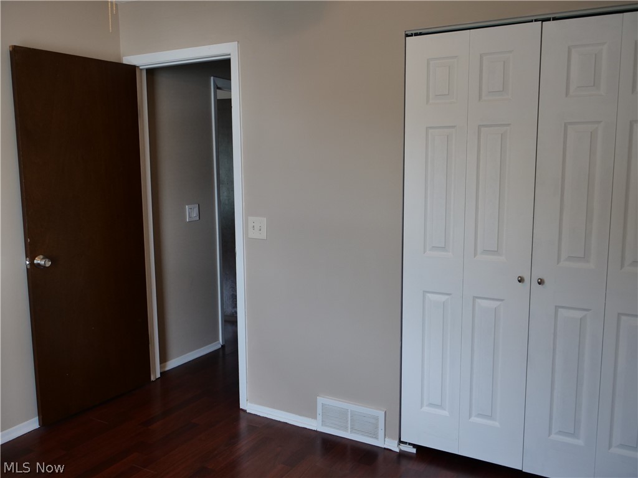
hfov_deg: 60.0
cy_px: 239
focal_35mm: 30
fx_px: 553
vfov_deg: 46.8
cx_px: 319
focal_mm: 15
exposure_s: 1/60
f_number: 3
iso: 500
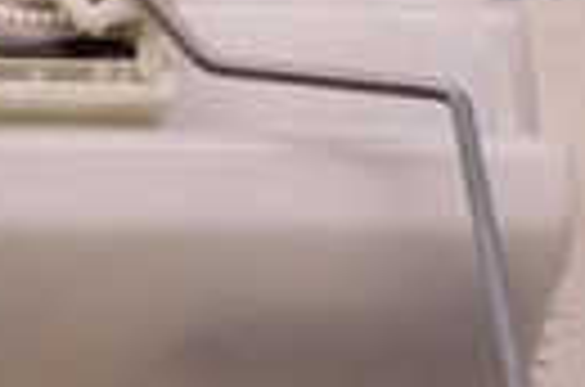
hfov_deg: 14.5
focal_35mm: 133
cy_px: 308
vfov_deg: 10.2
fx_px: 2156
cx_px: -284
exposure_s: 1/400
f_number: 4
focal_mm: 18
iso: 1600
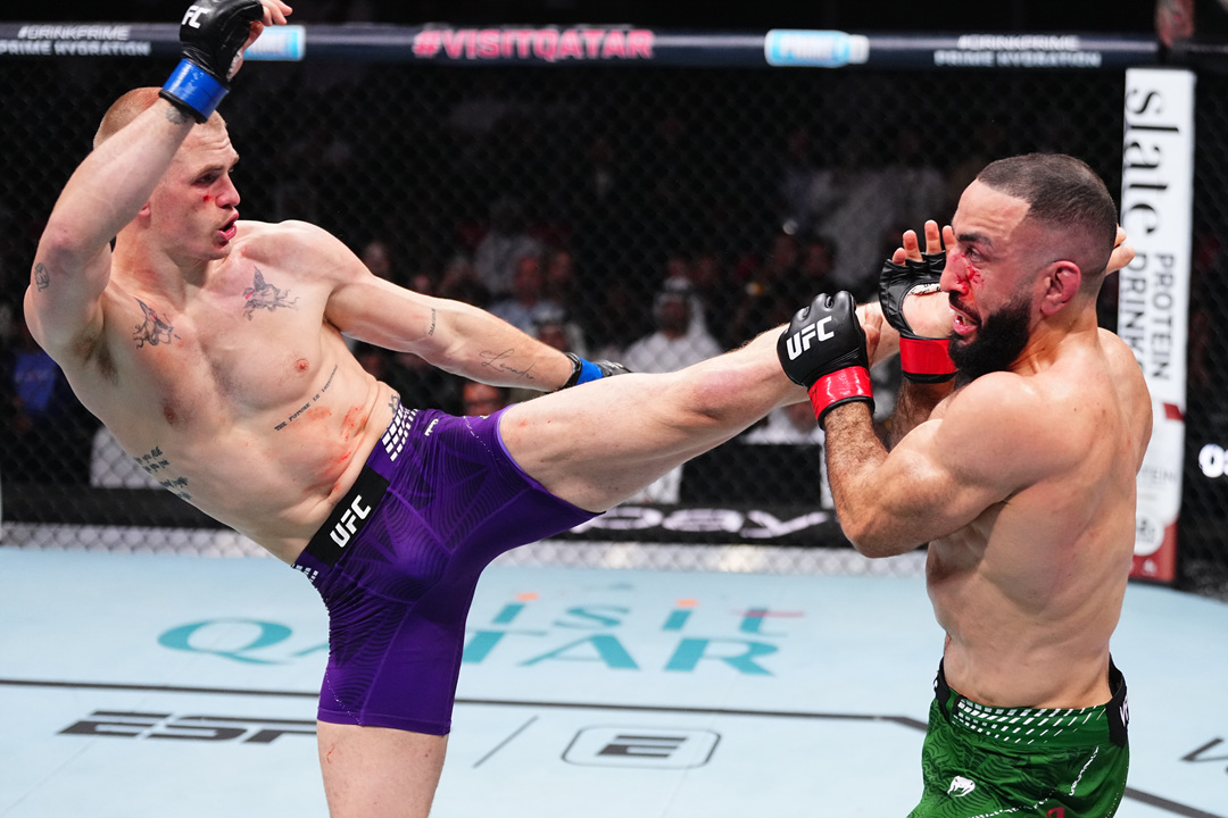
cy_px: 409
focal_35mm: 70
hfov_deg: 28.8
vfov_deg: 19.5
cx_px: 614
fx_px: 2388
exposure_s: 1/1250
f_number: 2.8
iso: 3200
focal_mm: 70
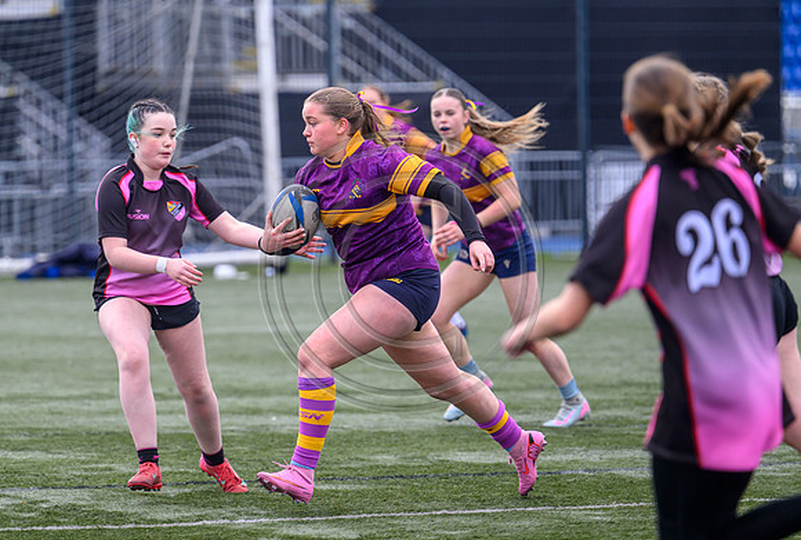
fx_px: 6665
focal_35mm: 299
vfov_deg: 4.6
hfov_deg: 6.9
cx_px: 351
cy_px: 240
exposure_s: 1/2000
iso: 1250
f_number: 4
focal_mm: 250
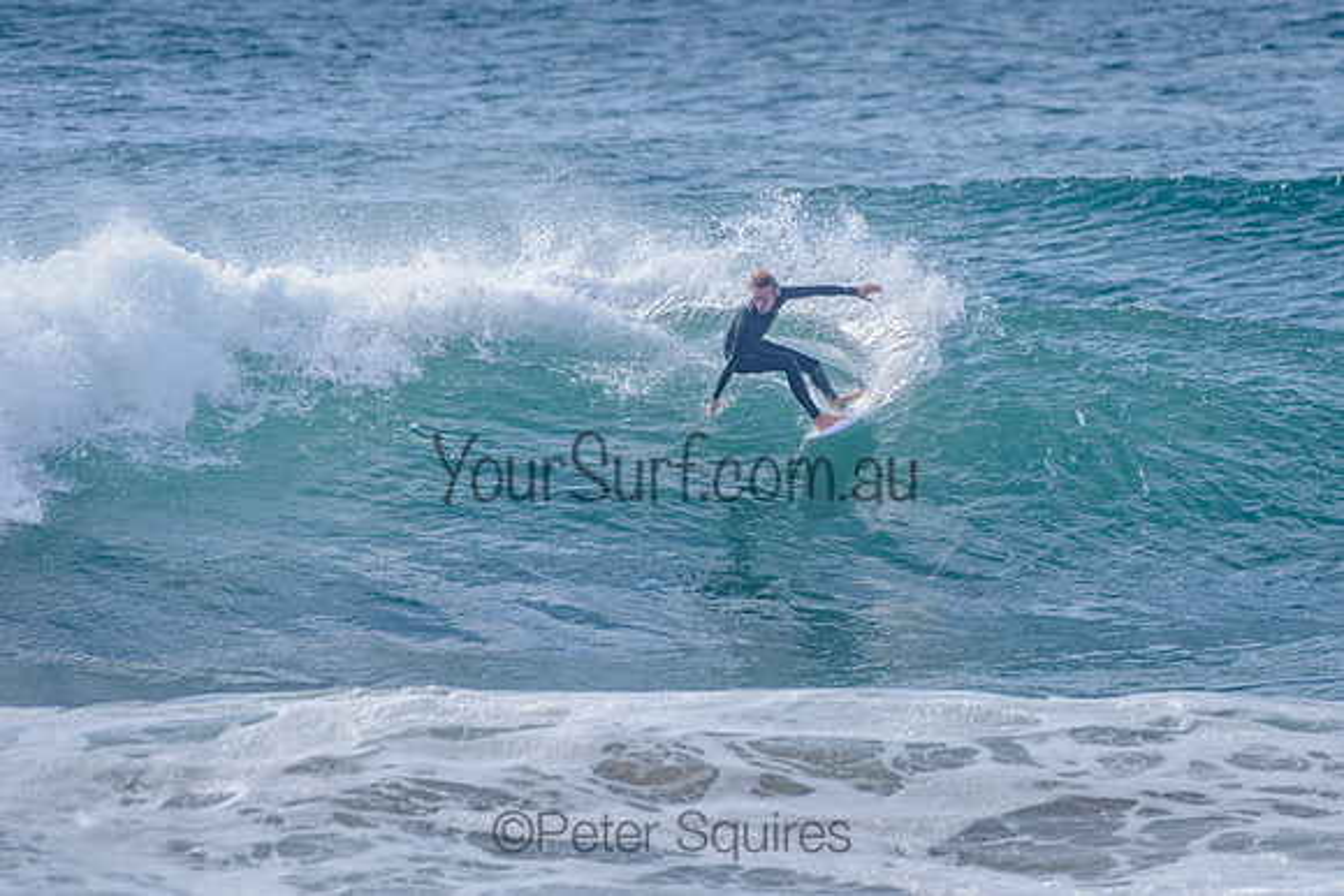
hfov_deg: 3.4
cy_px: 347
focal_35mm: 612
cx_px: 823
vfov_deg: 2.2
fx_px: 22859
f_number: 5.6
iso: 140
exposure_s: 1/2000
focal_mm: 500
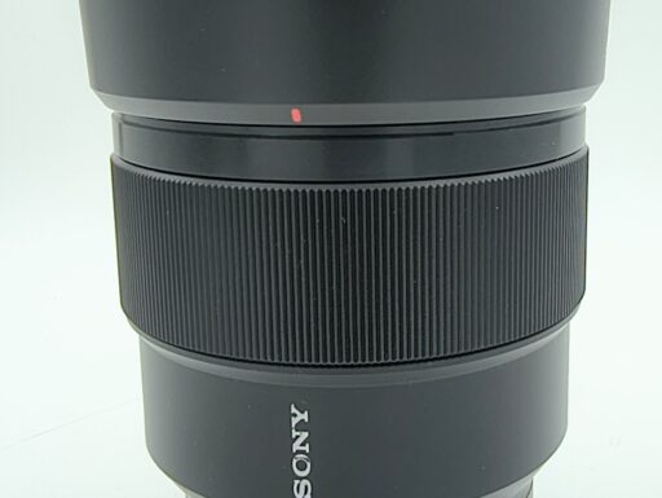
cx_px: 331
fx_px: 459
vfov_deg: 56.9
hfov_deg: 71.5
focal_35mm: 24
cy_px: 249
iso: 151
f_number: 2
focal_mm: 1.83
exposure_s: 1/100
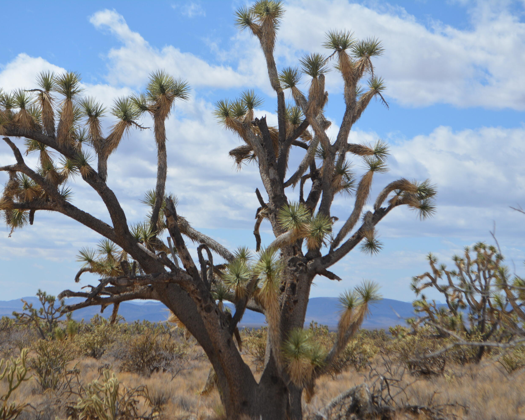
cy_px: 211
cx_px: 230
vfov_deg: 16.4
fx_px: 1454
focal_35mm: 94
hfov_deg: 20.5
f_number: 8
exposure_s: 1/2000
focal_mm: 55
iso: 400
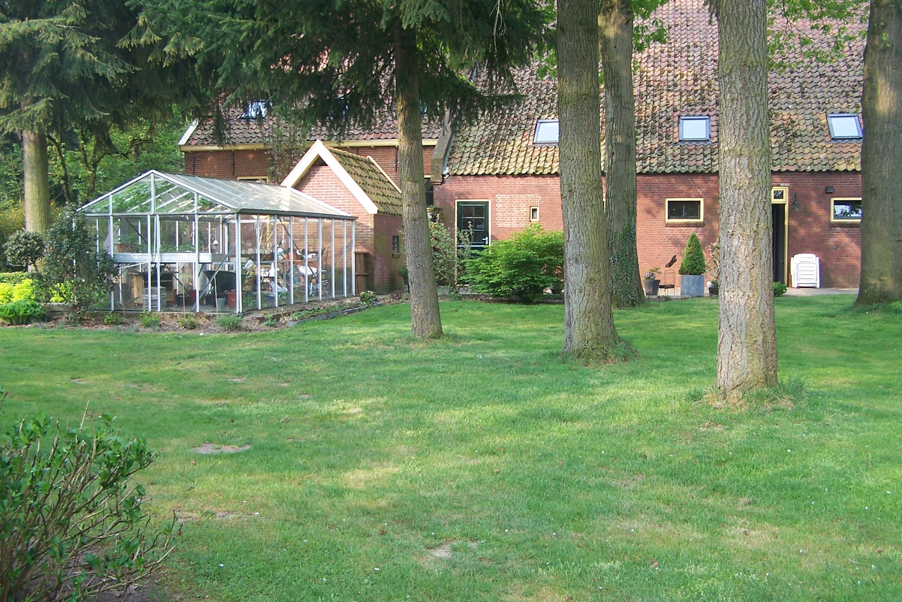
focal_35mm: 41
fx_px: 1027
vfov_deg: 32.6
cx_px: 464
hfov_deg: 47.4
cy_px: 307
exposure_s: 1/125
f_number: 2.8
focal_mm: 6.3
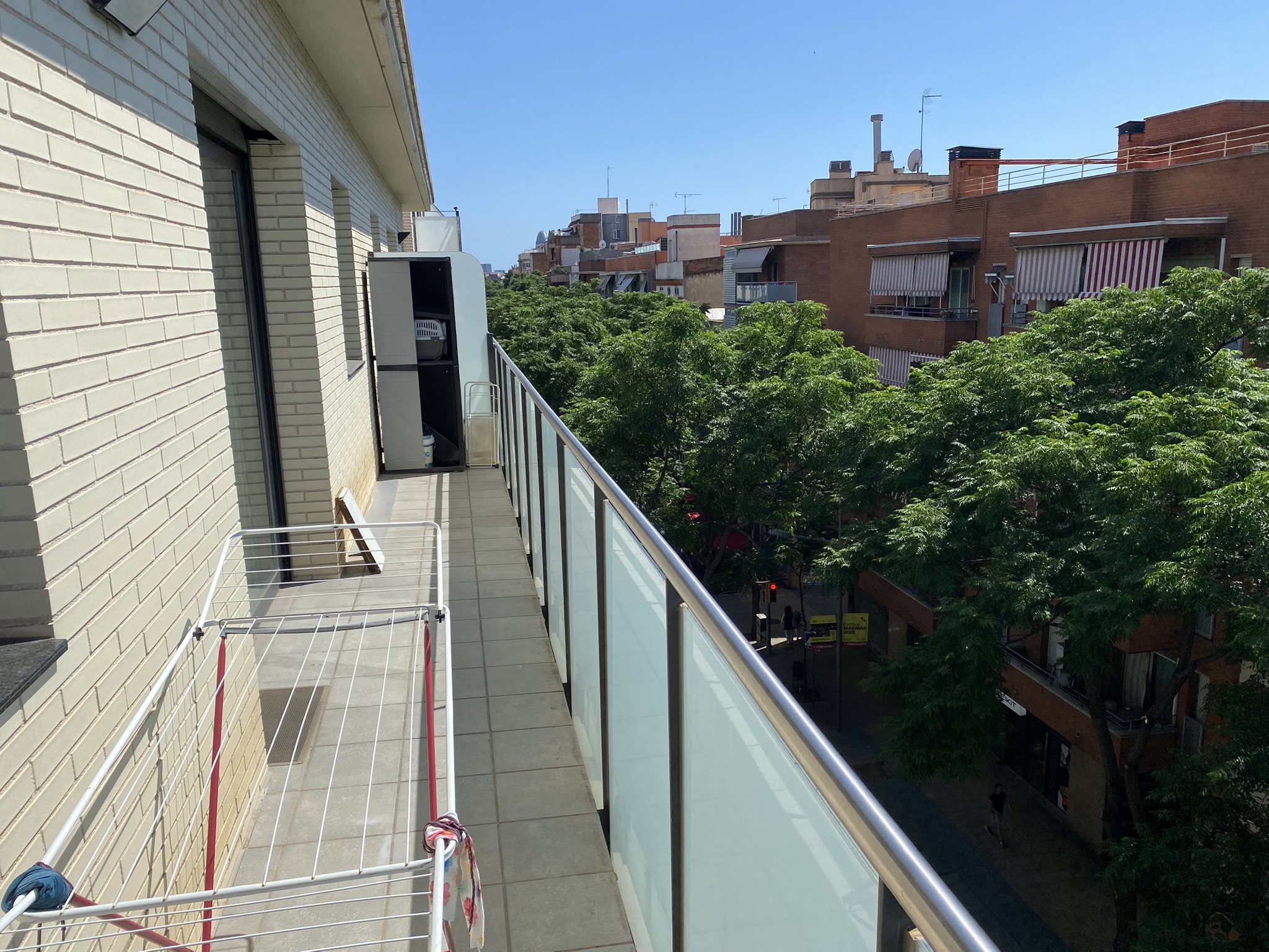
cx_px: 634
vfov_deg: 53.1
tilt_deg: -13.0
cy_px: 476
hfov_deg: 67.3
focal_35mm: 26
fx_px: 953
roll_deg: +1.3
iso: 32
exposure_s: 1/3984
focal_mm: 4.25
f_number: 1.8
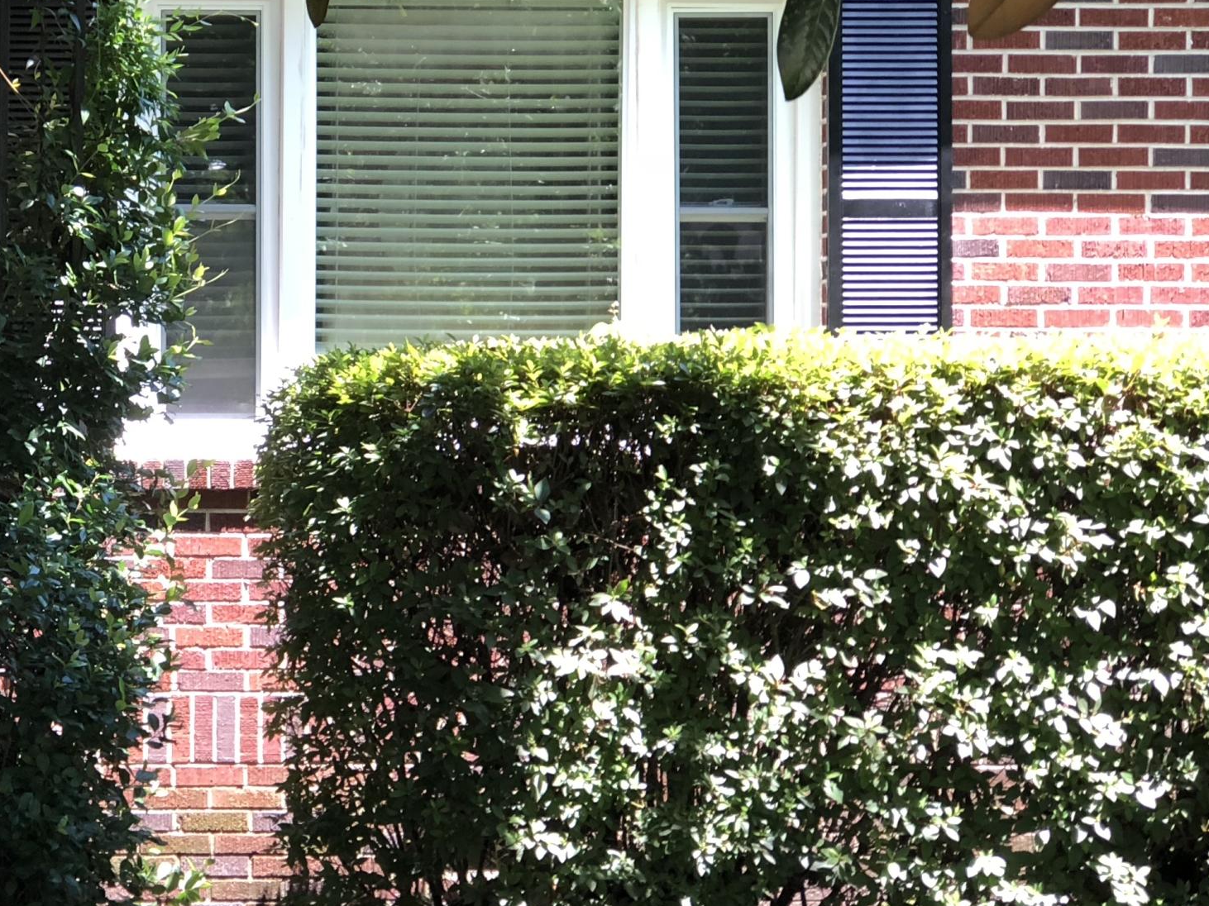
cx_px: 100
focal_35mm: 117
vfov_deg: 12.7
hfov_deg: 16.6
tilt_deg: +0.2
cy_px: 456
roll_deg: -0.7
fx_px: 4086
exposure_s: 1/60
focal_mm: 6.6
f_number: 2.8
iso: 32
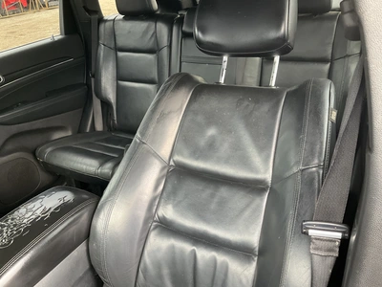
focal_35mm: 29
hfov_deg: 61.7
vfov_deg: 48.2
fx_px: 320
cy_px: 144
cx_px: 191
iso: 125
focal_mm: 3
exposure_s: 1/60
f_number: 1.8
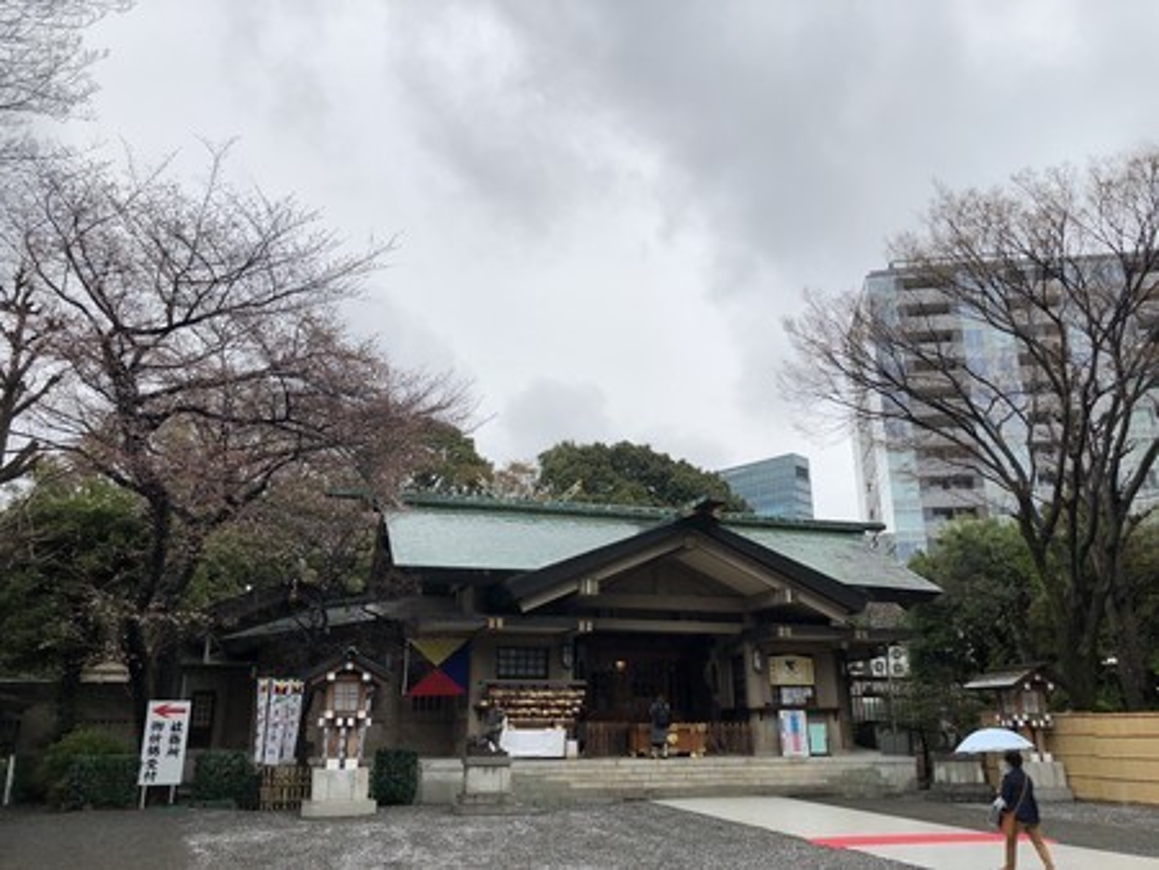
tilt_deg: +17.2
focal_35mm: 28
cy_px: 435
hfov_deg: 63.4
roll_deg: -0.2
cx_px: 580
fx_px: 938
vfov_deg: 49.8
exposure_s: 1/1297
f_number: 1.8
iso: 20
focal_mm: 3.99
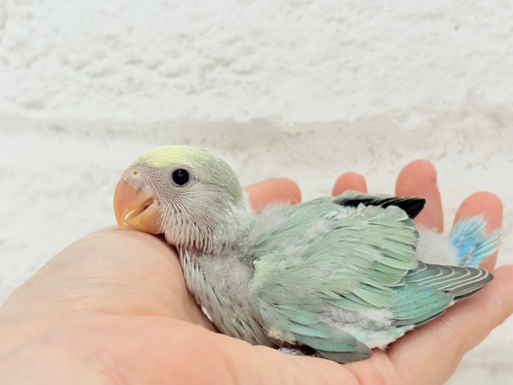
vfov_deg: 28.0
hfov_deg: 36.8
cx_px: 256
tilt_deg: -3.8
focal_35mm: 52
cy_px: 192
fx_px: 771
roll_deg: -0.3
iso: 80
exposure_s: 1/100
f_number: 1.6
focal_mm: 5.96
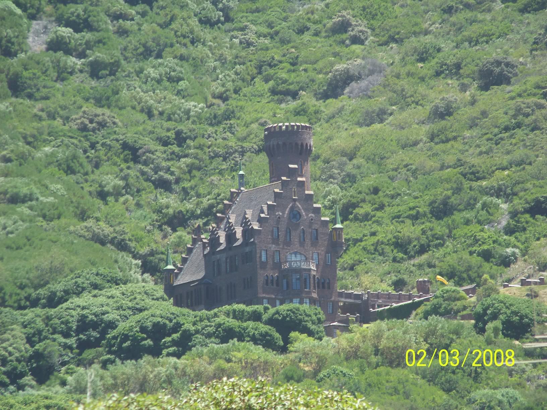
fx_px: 6826
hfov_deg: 4.6
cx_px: 274
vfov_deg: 3.4
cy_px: 205
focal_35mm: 432
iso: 72
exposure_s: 1/160
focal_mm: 70.2
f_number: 4.8
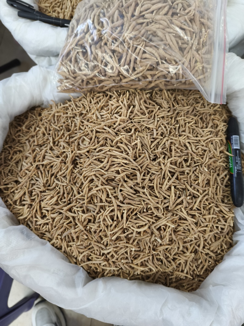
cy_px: 163
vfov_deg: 73.9
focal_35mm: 23
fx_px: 216
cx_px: 122
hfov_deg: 58.9
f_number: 1.6
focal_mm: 5.84
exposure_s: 1/50
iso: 250
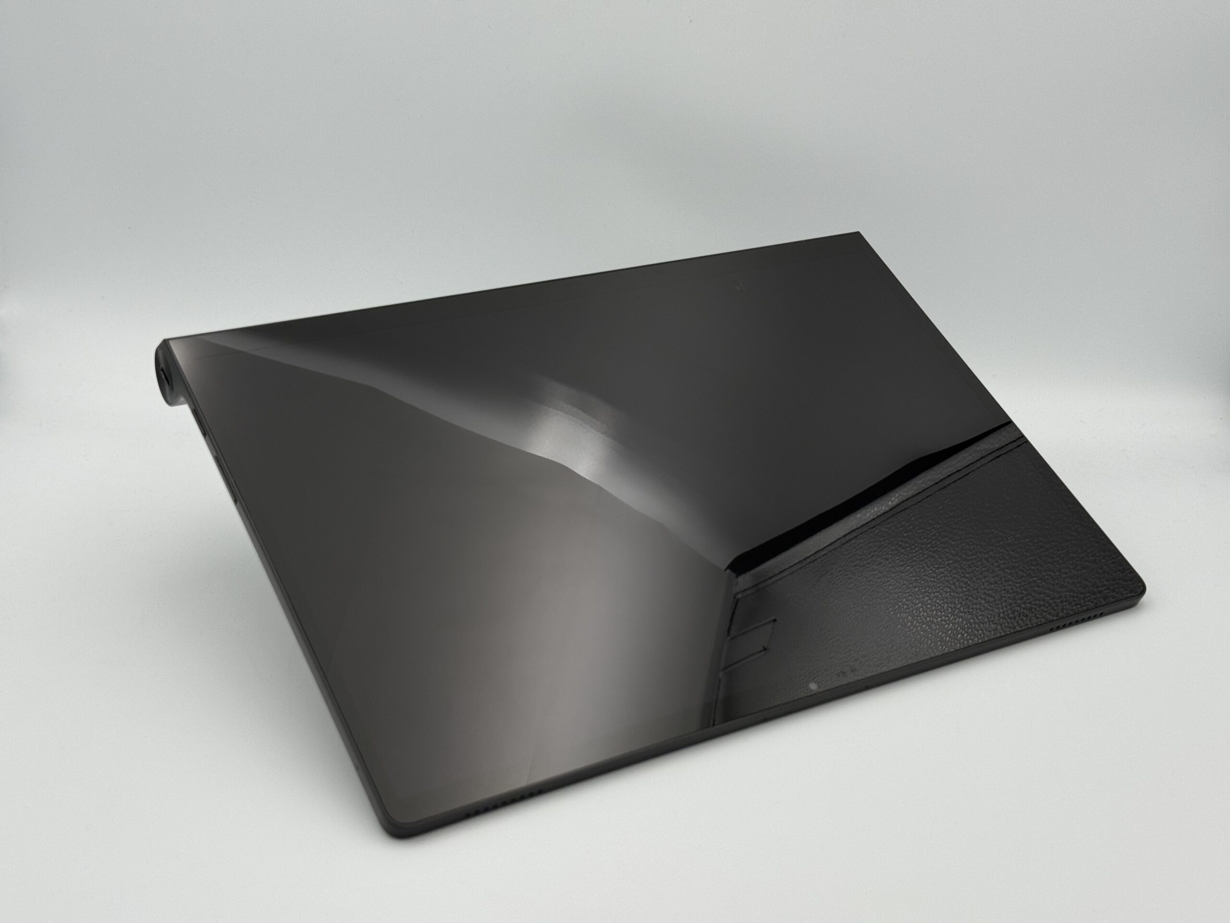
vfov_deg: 30.3
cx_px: 615
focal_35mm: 48
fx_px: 1706
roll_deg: -1.0
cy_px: 462
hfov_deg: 39.7
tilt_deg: -24.1
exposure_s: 1/762
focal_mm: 6.76
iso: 80
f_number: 1.78
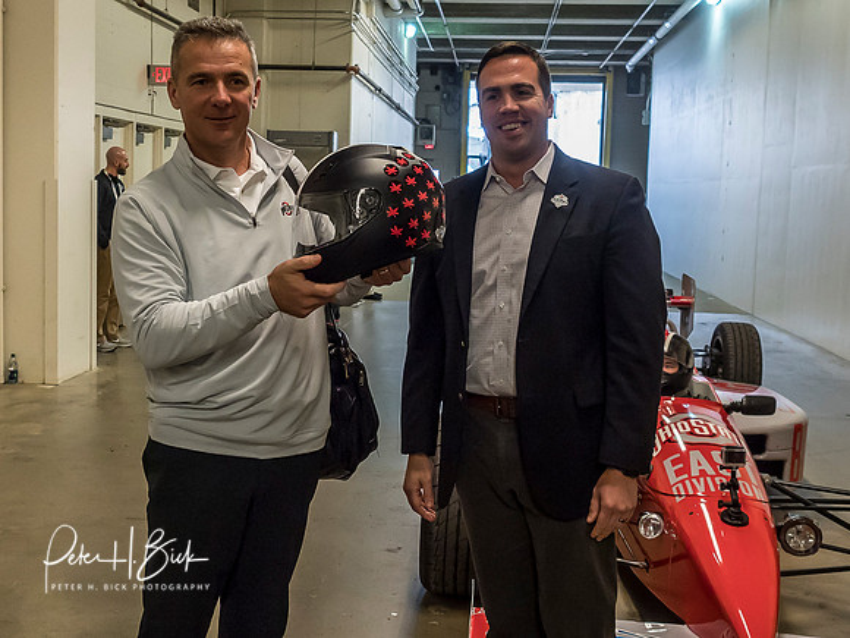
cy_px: 292
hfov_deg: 44.0
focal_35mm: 43
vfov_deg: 33.8
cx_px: 363
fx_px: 1049
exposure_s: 1/125
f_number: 2.8
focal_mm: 12
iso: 800
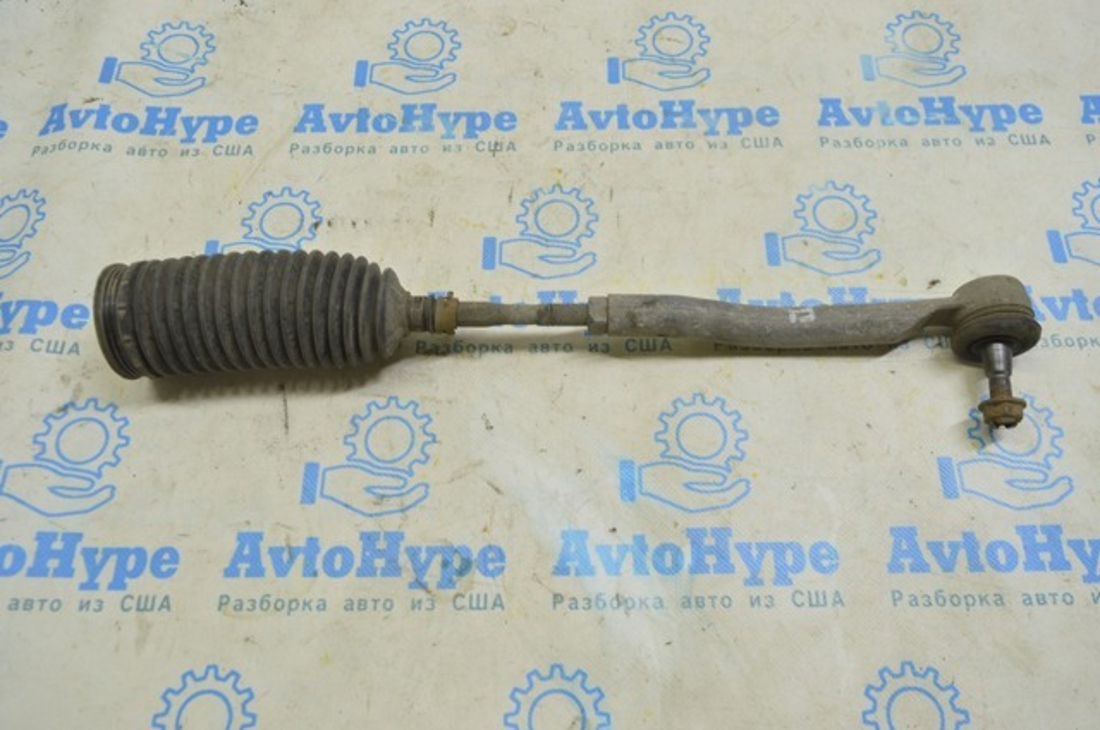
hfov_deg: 67.4
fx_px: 824
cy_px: 365
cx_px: 550
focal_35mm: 27
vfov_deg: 47.8
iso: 400
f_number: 5.6
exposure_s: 1/20
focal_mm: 18
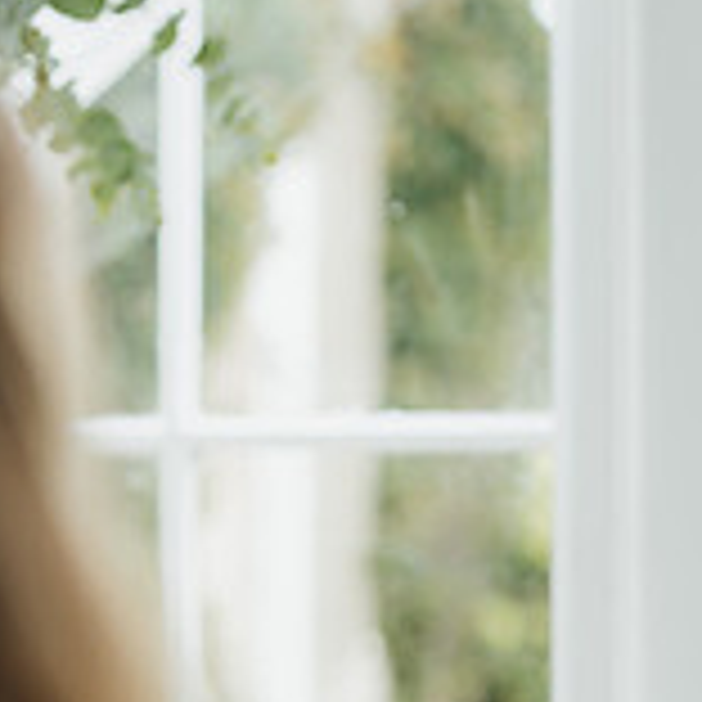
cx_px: -464
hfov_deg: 6.0
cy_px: 611
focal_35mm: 287
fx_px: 6585
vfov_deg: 6.1
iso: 200
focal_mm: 85
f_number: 2.2
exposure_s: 1/200
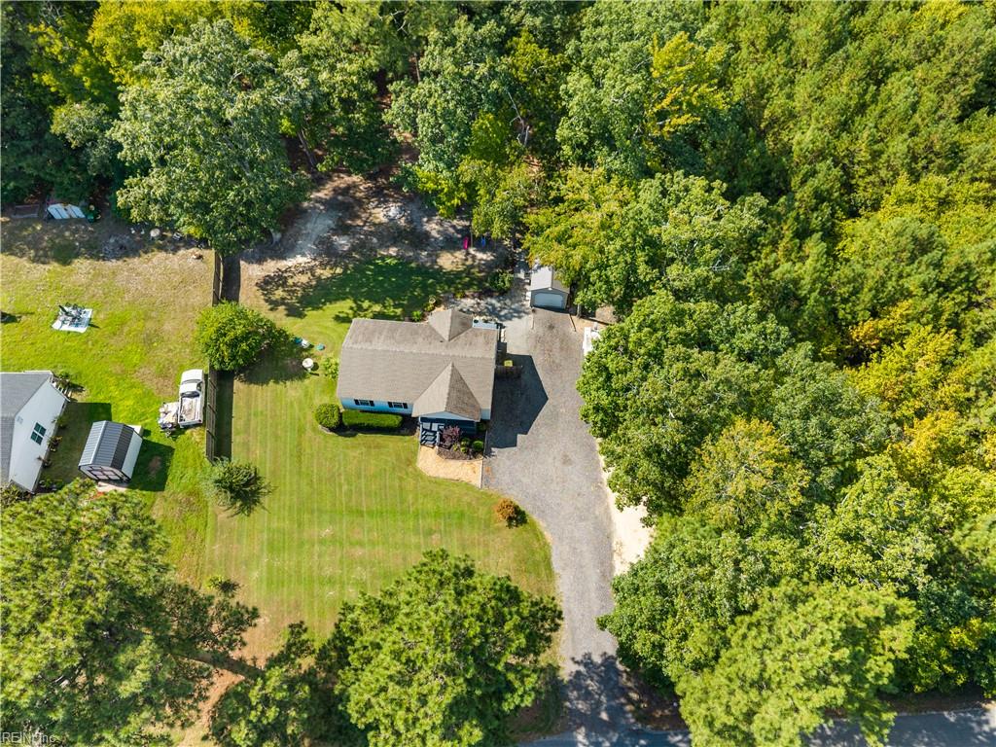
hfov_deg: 71.6
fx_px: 691
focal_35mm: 24
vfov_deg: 56.8
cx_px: 498
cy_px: 374
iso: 100
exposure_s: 1/1250
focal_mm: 8.67
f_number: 1.8
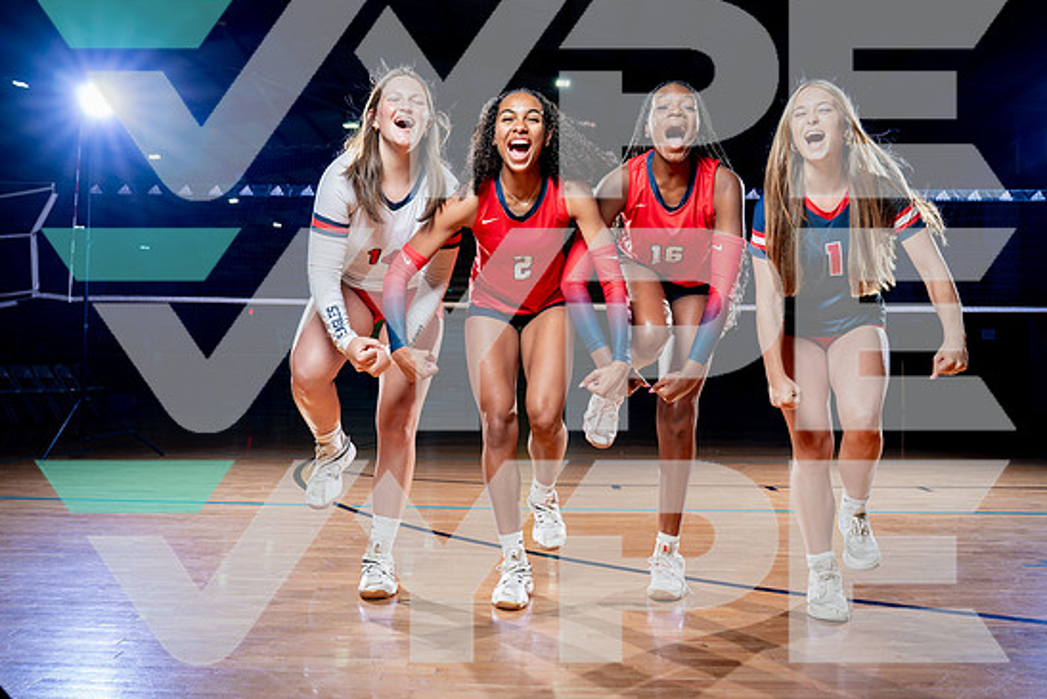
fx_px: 989
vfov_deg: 38.9
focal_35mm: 34
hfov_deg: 55.8
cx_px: 528
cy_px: 330
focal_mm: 30
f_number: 5.6
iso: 250
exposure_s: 1/250
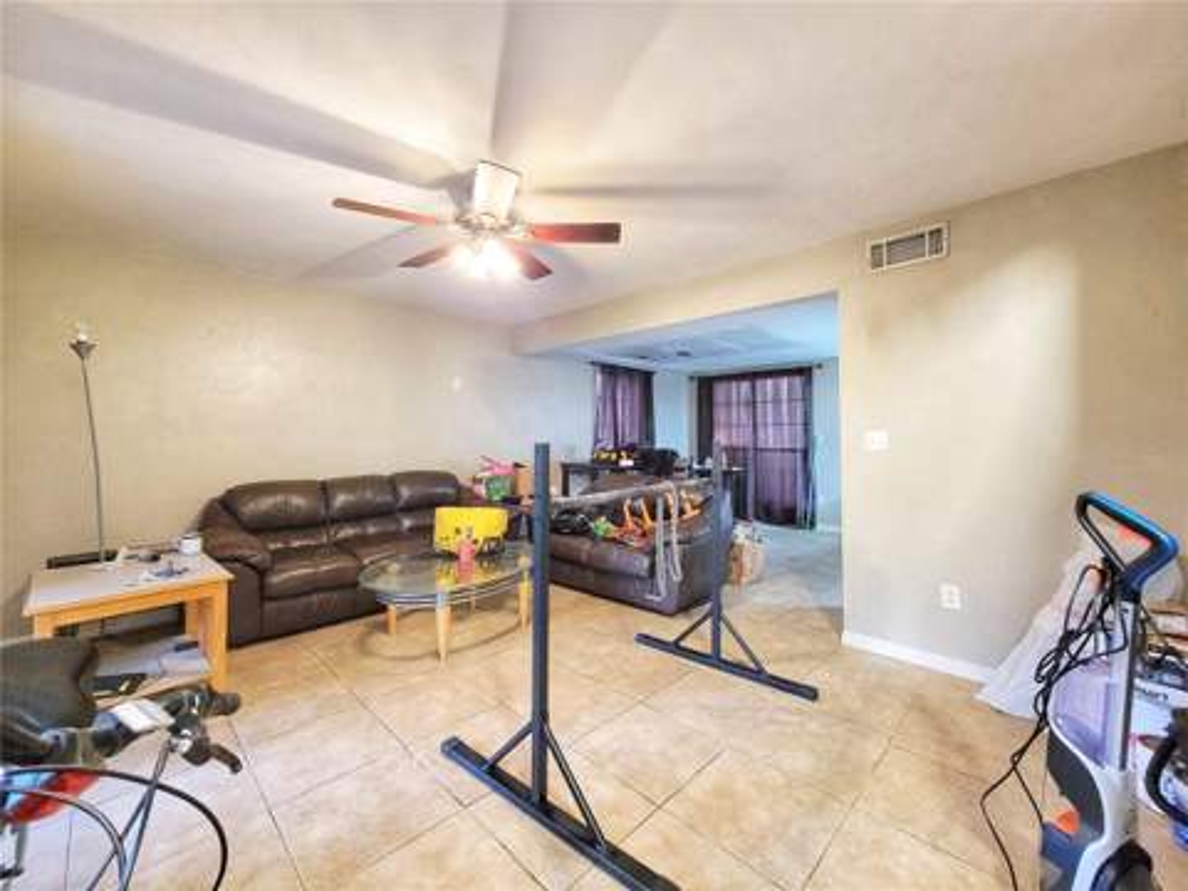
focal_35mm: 13
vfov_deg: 89.9
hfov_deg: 106.2
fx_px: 446
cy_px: 446
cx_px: 594
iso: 1000
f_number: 2.2
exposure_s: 1/24
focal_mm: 2.2
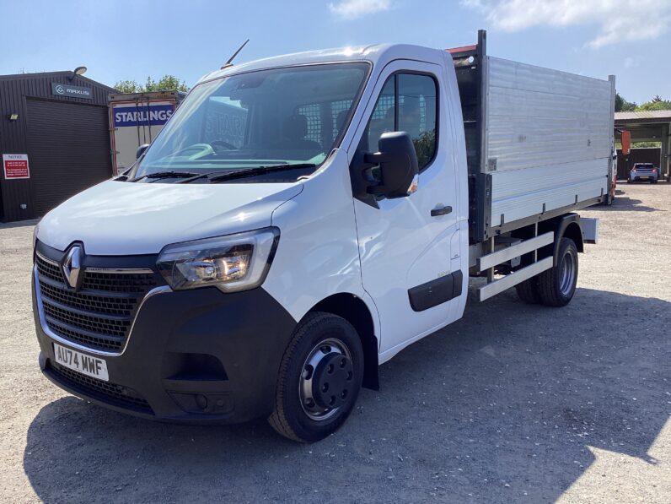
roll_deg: +1.6
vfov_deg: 45.4
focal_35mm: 31
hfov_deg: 58.4
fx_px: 601
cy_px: 252
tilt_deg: -9.1
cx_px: 336
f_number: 2.4
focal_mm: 3.3
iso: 25
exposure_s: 1/981
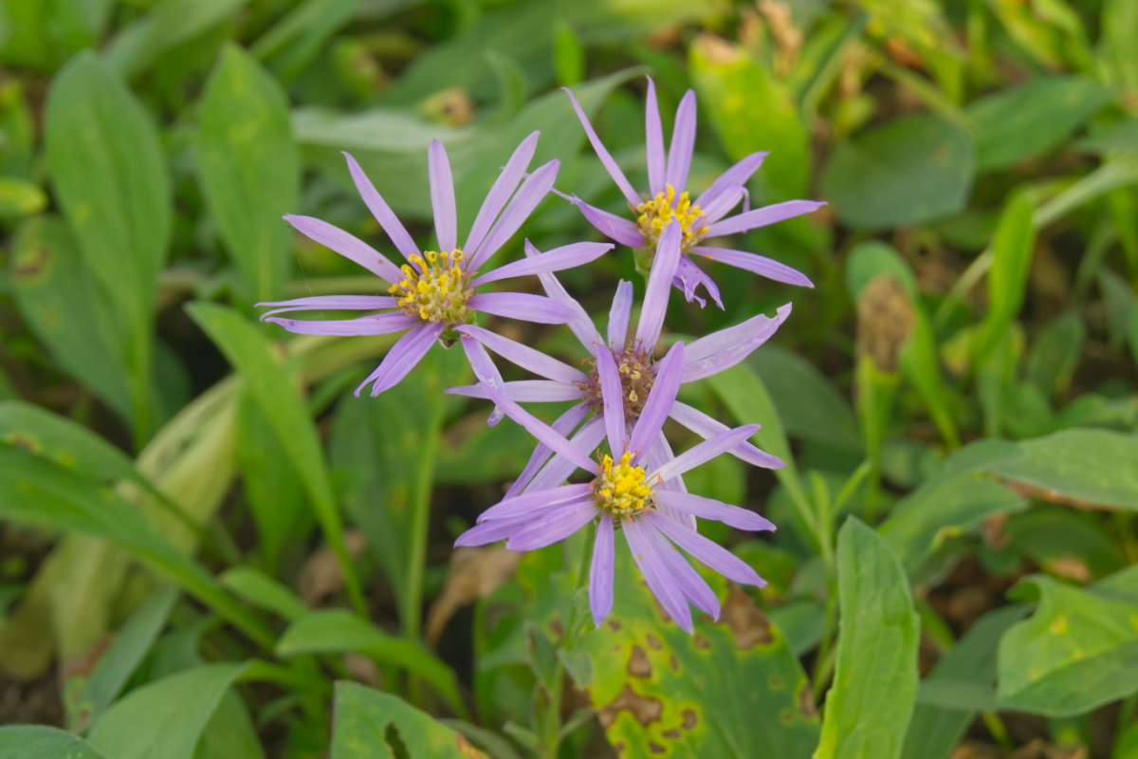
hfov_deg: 24.6
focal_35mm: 82
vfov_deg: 16.6
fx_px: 2608
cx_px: 569
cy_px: 380
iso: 320
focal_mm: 55
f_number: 10
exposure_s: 1/100
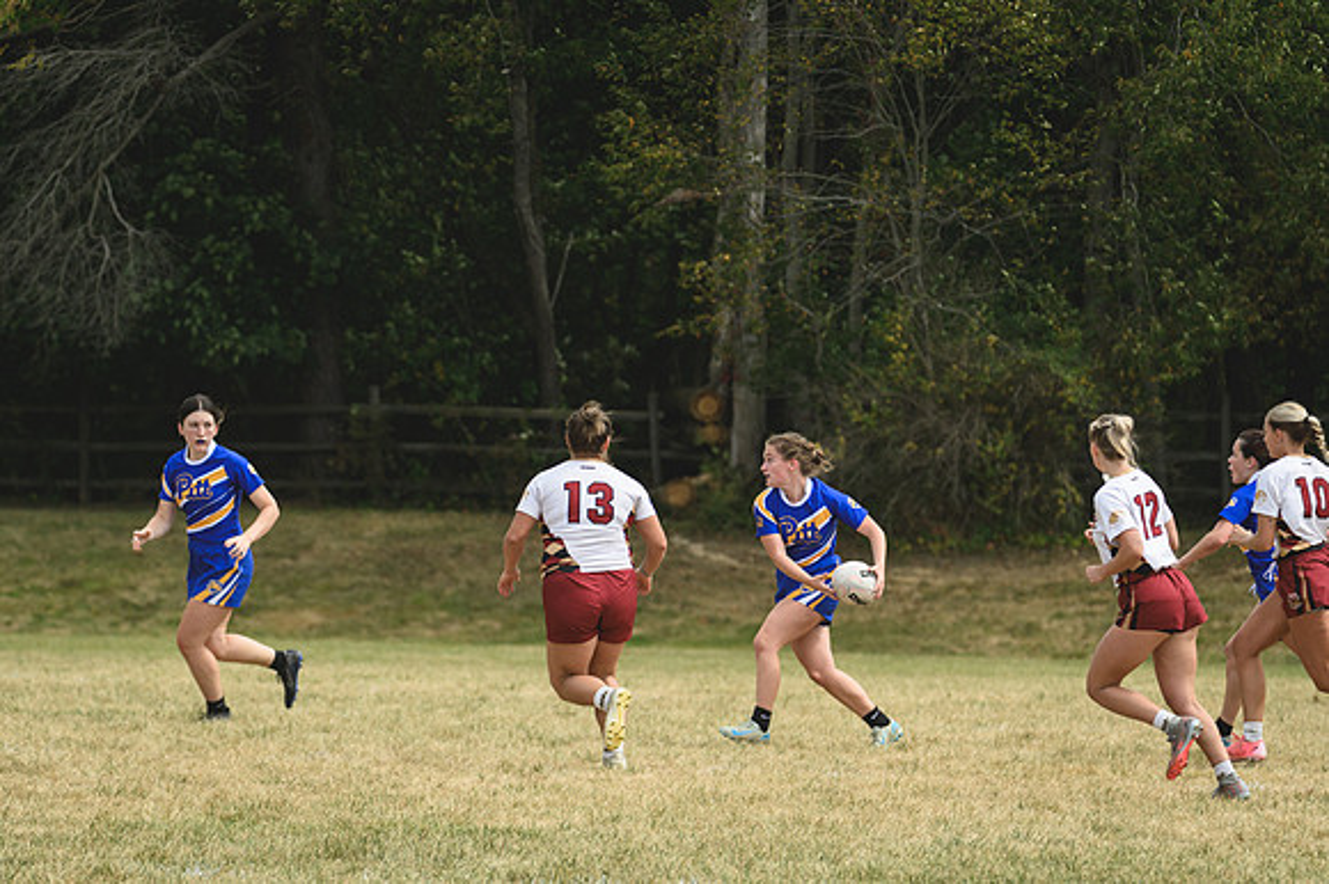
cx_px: 664
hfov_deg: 5.7
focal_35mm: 360
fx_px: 13282
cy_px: 442
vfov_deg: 3.8
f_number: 5.3
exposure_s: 1/1000
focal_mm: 240
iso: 250
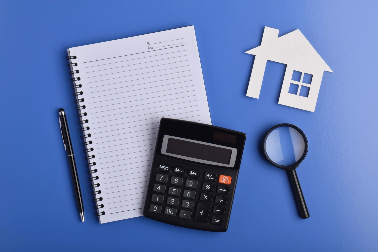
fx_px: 866
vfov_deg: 16.6
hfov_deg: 24.6
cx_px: 189
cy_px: 126
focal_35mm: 82
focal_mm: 55
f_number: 22
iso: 125
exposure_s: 1/100
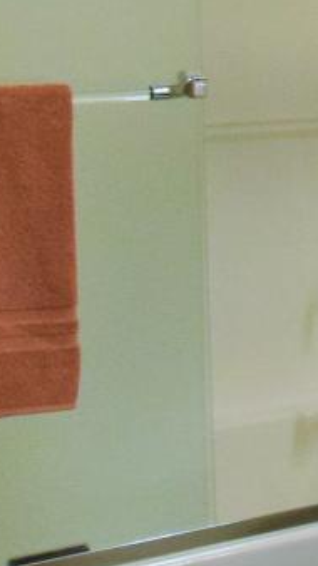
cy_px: 60
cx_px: 742
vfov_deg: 22.4
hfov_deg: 11.1
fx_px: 1395
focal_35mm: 93
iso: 2000
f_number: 7.1
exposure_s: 1/40
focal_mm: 10
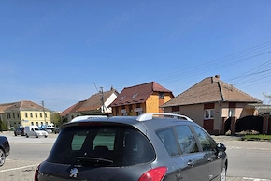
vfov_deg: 35.9
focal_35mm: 33
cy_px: 182
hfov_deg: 57.2
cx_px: 134
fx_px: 248
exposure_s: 1/10000
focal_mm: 6.3
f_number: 1.7
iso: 80
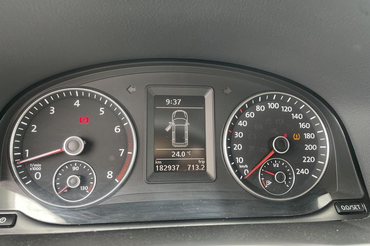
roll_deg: -1.8
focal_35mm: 28
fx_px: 288
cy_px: 119
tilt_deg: -21.6
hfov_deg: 65.5
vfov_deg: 46.4
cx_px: 185
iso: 100
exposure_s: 1/121
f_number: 1.6
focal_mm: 4.2
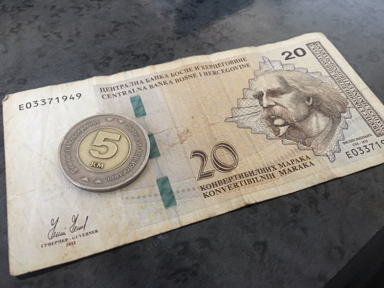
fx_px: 322
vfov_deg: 48.3
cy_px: 144
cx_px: 192
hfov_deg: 61.6
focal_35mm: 29
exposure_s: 1/8
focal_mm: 4.15
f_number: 2.2
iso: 100
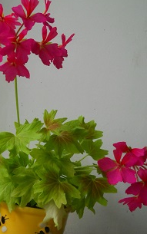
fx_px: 365
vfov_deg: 35.7
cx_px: 65
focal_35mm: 57
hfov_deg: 22.8
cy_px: 120
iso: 400
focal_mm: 6.72
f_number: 3.1
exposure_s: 1/30
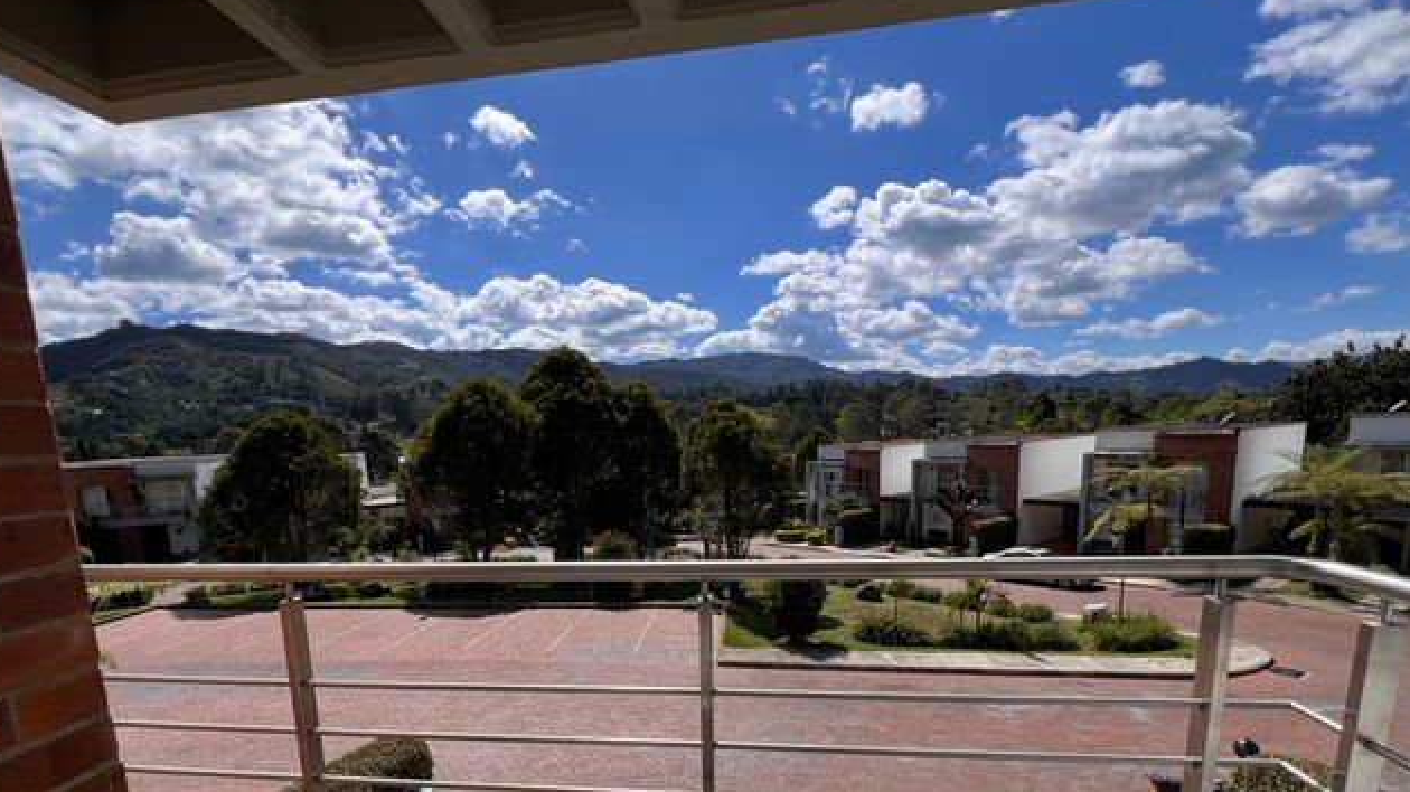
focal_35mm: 15
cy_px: 530
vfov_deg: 68.4
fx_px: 561
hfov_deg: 103.0
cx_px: 677
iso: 32
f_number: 1.8
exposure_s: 1/1672
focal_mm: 1.57
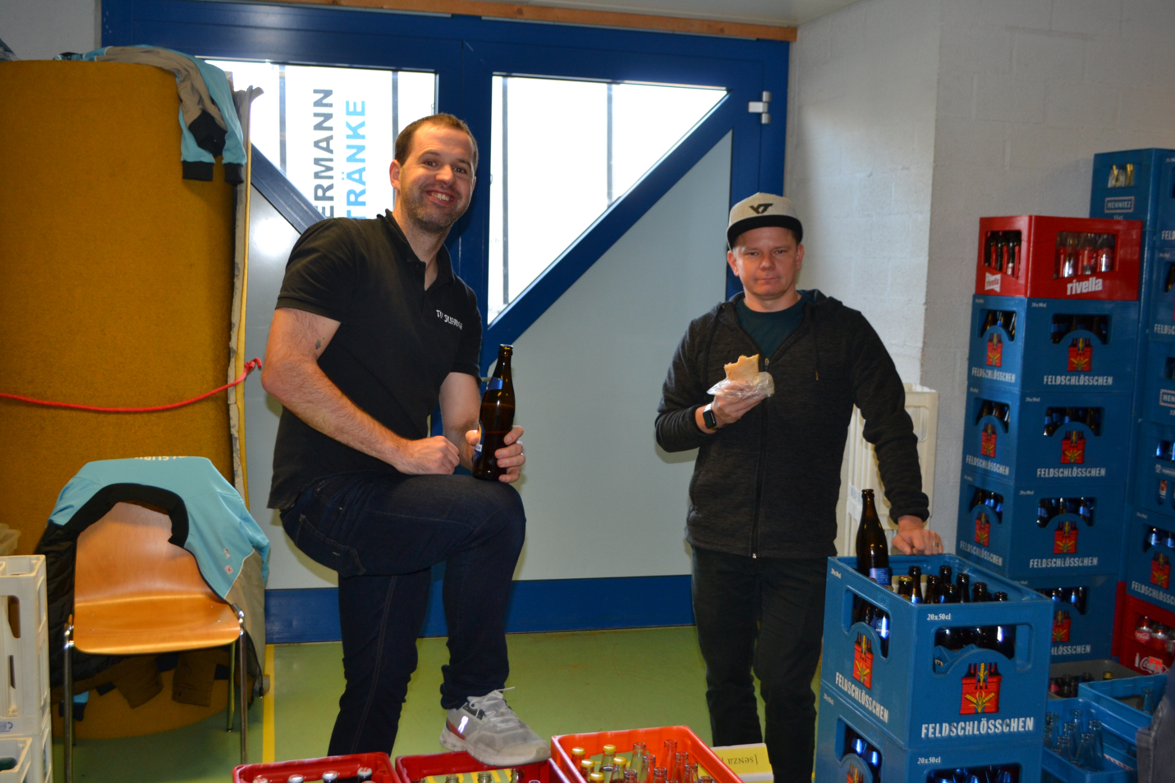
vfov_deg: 36.9
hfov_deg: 53.1
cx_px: 588
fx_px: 1175
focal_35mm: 36
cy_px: 392
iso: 560
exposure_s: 1/60
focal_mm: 24
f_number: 4
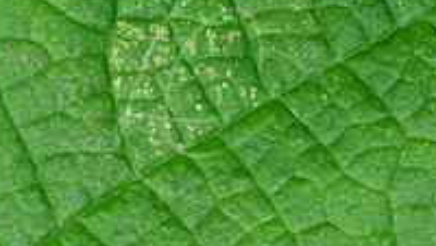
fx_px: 4490
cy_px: -221
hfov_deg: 5.6
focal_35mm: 388
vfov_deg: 3.1
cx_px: 192
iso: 64
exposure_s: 1/200
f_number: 25
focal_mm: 105
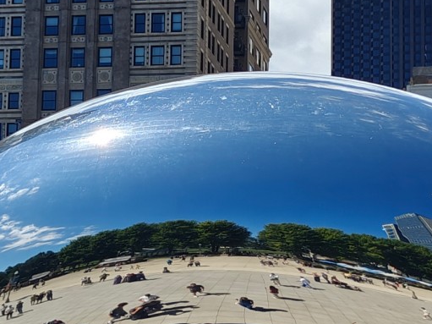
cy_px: 206
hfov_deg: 39.4
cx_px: 275
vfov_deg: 30.1
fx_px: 599
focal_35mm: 48
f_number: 1.6
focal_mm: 6.06
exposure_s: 1/1637
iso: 50
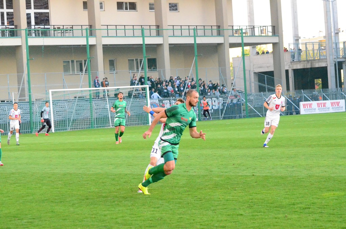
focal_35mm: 112
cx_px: 173
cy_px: 114
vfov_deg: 12.1
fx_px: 1079
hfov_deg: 18.2
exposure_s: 1/3200
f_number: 5
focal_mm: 75
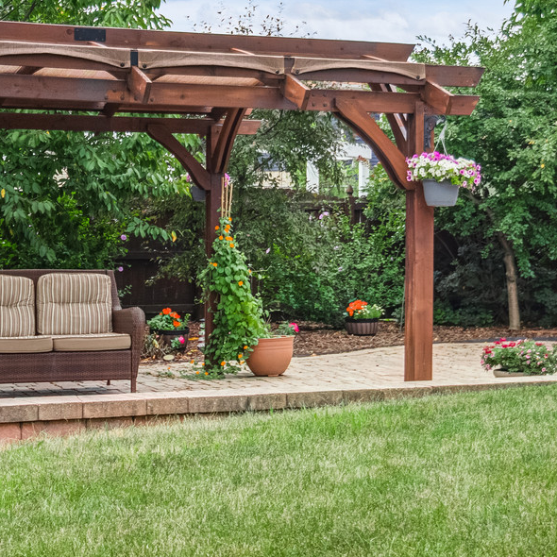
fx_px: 1529
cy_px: 116
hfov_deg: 20.6
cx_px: 353
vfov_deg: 20.4
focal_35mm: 84
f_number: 8
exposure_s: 1/1250
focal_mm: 24
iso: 400
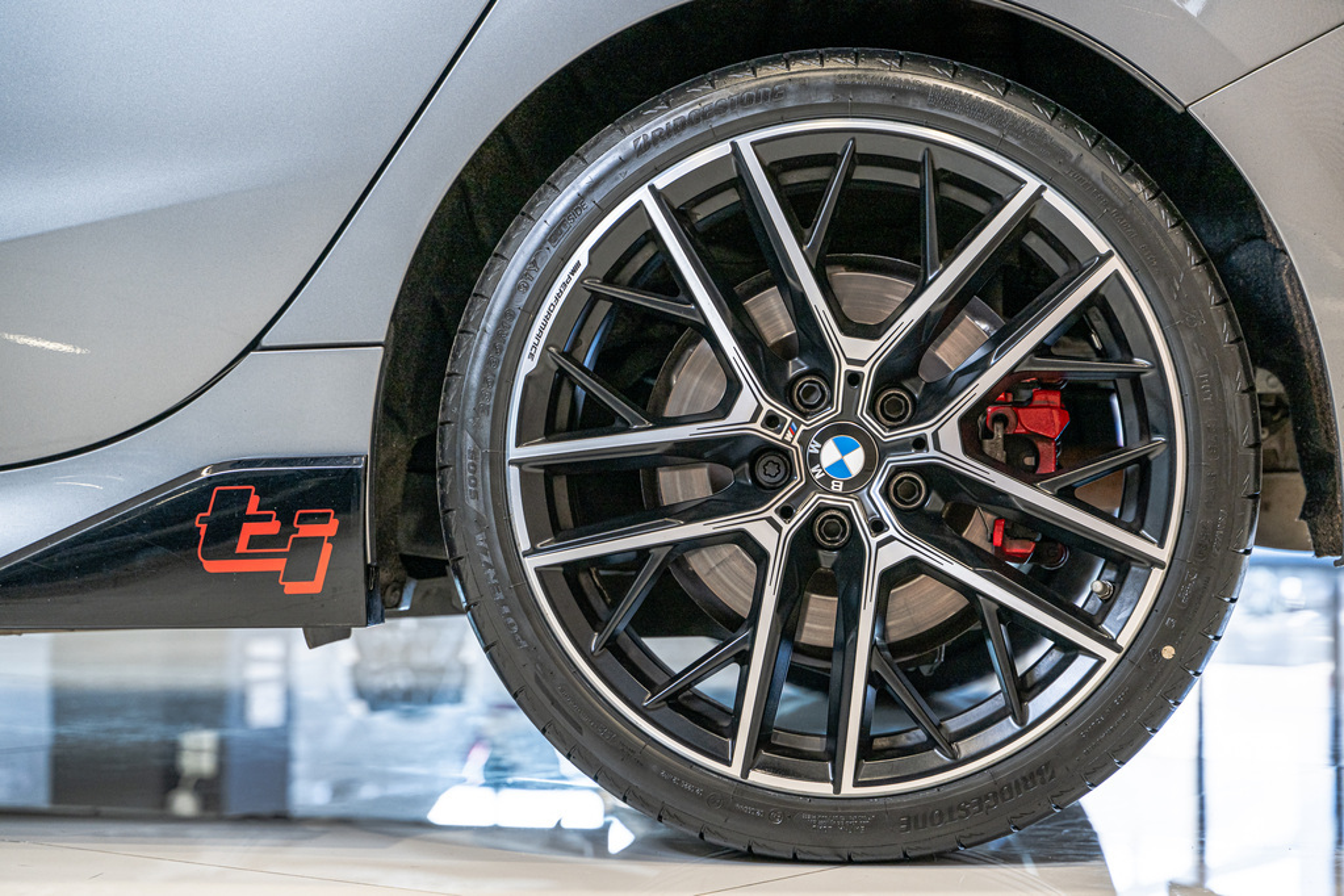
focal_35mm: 75
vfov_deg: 18.2
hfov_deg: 27.0
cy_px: 448
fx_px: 2800
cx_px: 672
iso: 400
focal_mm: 75
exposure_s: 1/125
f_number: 4
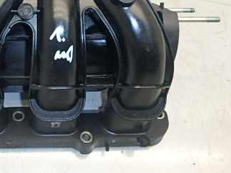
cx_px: 33
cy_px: 36
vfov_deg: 33.4
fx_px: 280
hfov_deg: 42.0
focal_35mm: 42
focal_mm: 3.7
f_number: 6
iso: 500
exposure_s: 1/30
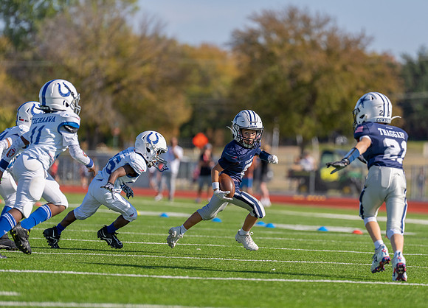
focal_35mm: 247
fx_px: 3013
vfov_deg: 5.9
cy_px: 162
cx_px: 252
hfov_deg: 8.1
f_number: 3.2
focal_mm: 200
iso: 160
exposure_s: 1/3200
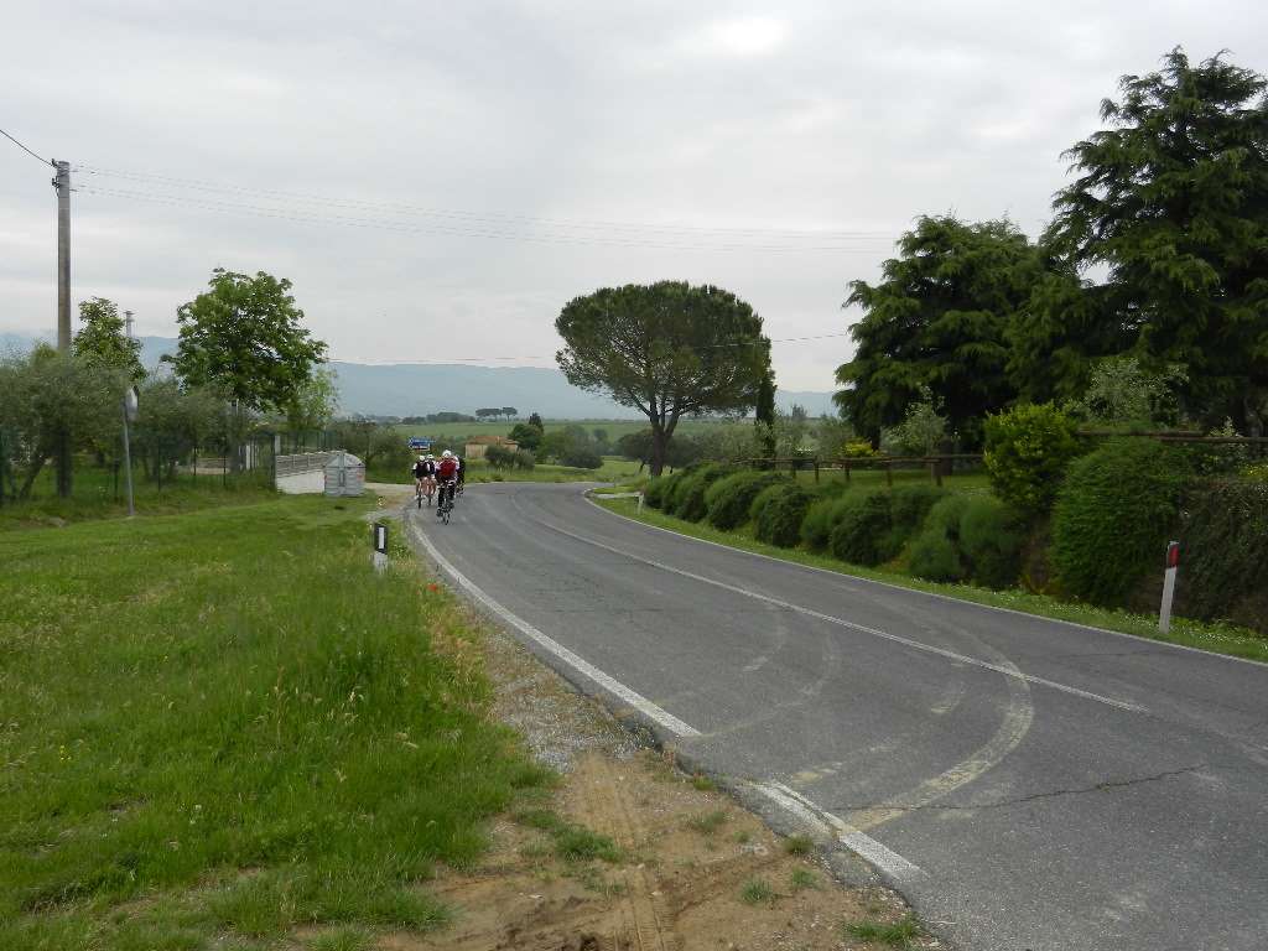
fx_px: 1062
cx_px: 634
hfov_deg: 61.7
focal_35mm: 29
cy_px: 476
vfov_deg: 48.2
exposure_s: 1/800
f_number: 3.6
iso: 160
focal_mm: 5.1
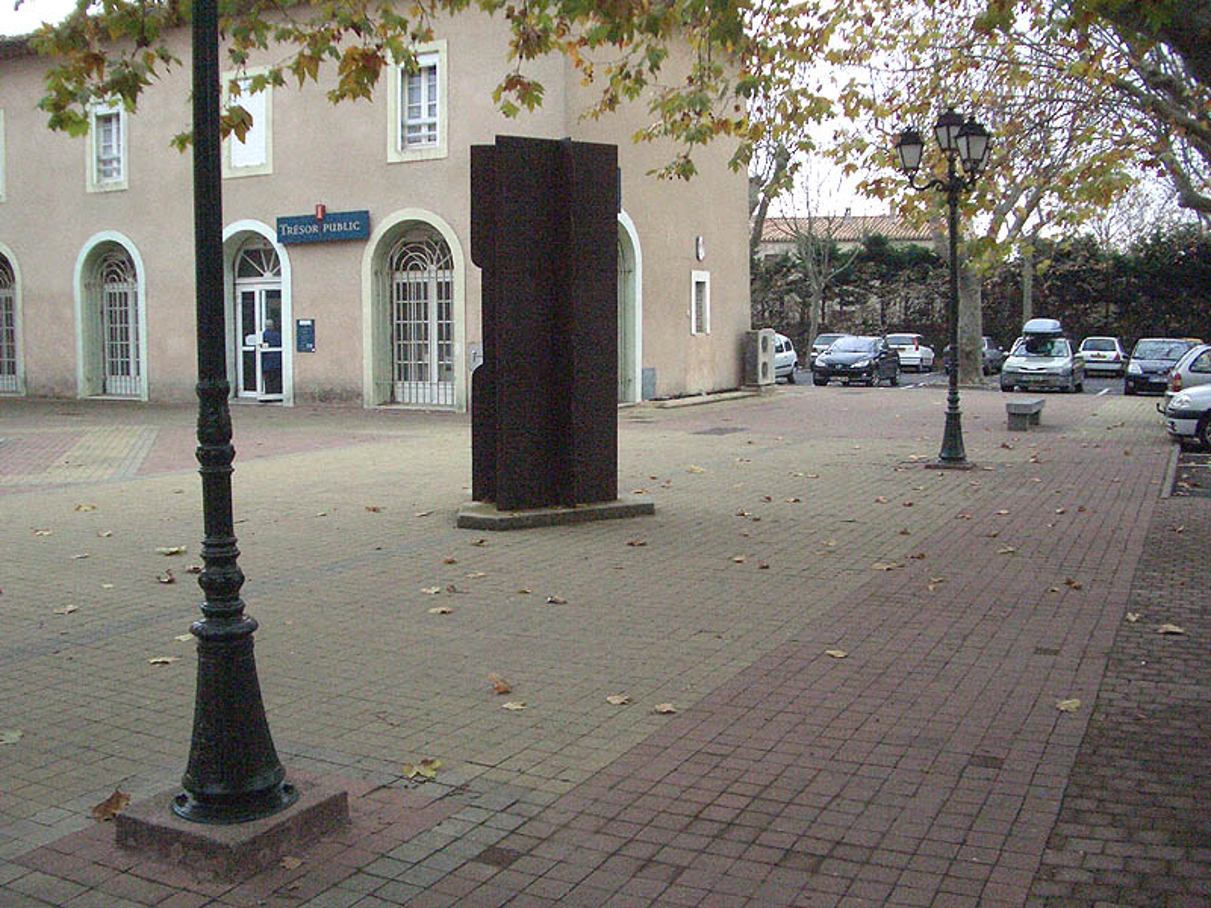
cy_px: 454
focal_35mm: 35
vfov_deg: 40.7
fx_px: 1224
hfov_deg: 52.6
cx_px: 606
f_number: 2.6
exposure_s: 1/500
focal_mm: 5.8
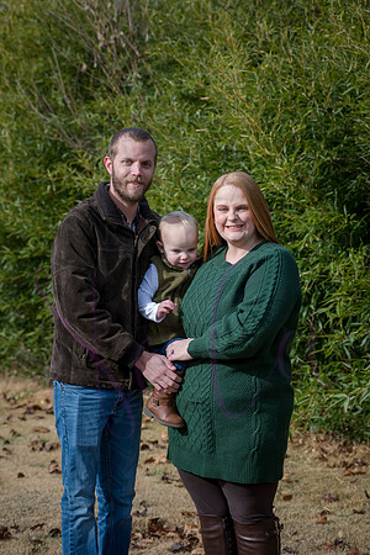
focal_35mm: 100
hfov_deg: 13.7
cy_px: 278
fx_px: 1542
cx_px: 185
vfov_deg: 20.4
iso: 400
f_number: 6.3
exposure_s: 1/1000
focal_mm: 100
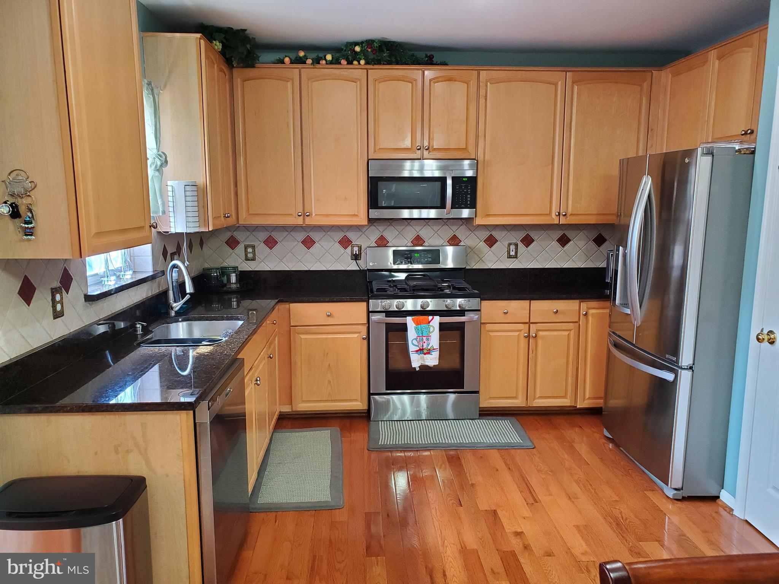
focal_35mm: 26
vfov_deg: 53.1
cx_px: 390
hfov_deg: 67.3
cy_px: 292
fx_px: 585
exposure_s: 1/39
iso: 320
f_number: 2.4
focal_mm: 4.3
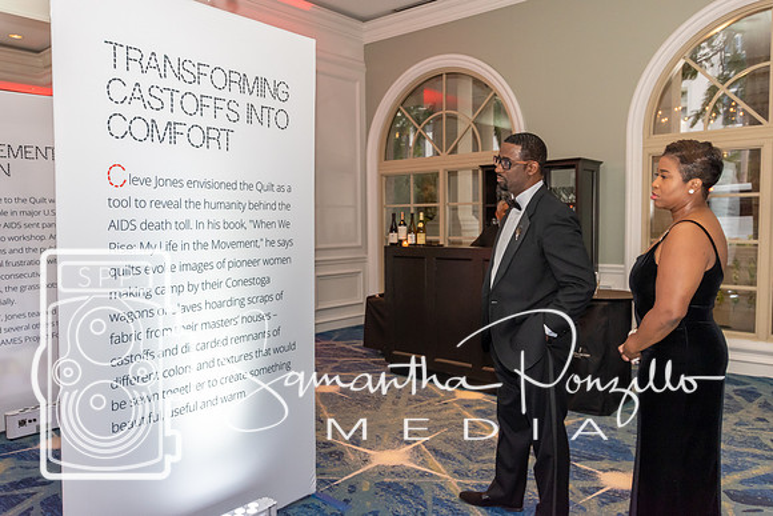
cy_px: 258
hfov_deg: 65.5
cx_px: 386
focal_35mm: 28
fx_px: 600
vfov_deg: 46.5
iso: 1000
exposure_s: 1/60
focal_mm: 18
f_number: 3.5
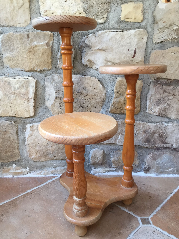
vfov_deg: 61.7
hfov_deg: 48.2
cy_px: 120
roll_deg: +0.3
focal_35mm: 29
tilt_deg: -15.1
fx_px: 200
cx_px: 90
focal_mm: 4.15
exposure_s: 1/33
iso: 40
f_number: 2.2
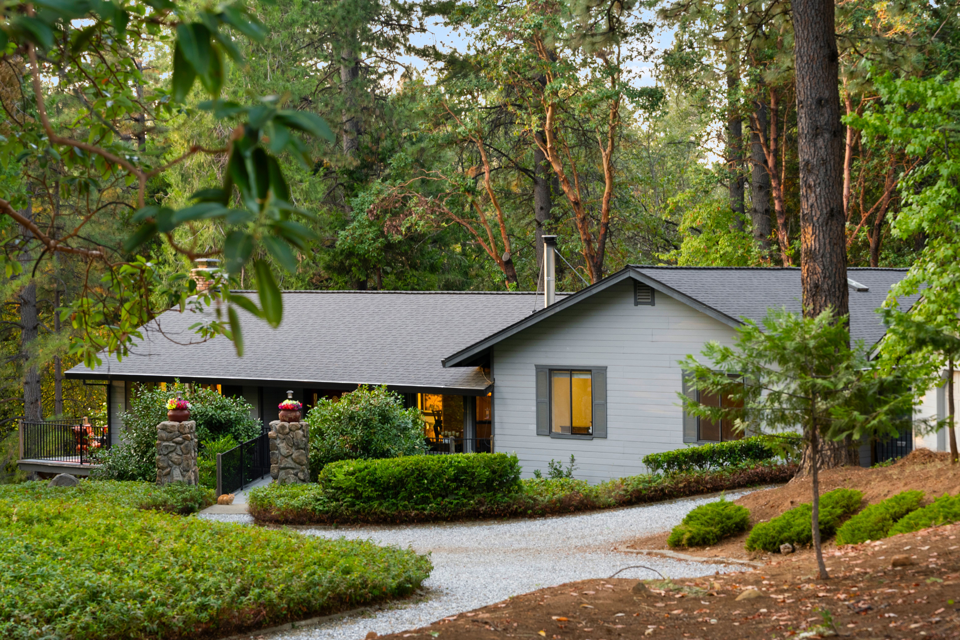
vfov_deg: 16.1
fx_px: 2266
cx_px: 480
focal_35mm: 85
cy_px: 320
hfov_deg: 23.9
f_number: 7.1
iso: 320
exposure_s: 1/5
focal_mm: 57
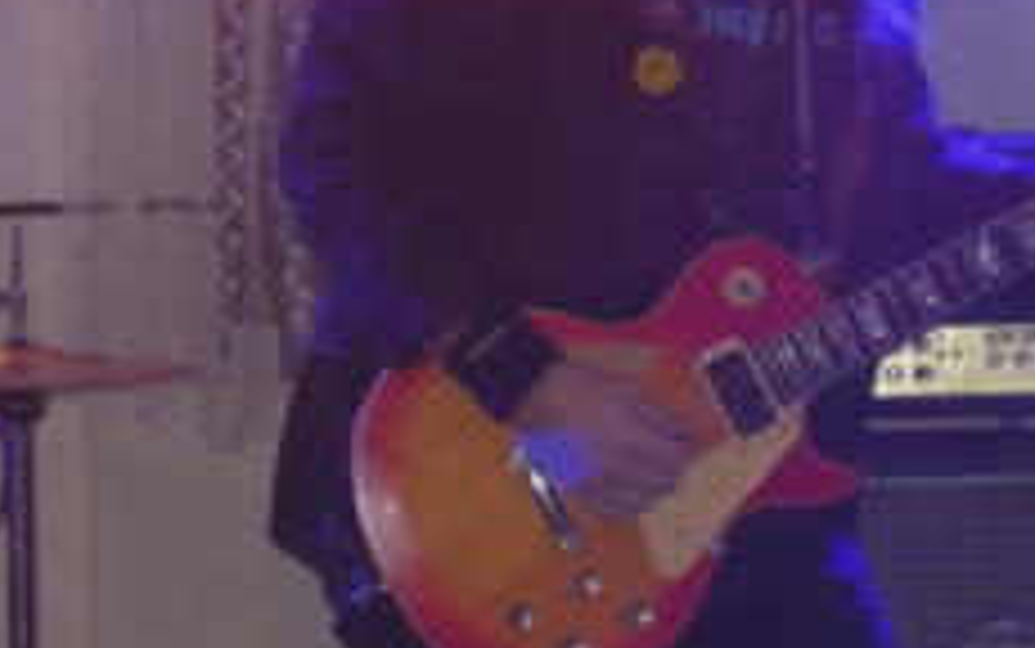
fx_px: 6491
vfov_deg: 5.7
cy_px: 169
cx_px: 792
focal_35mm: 230
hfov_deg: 9.1
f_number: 4.9
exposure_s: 1/60
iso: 800
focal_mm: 17.9
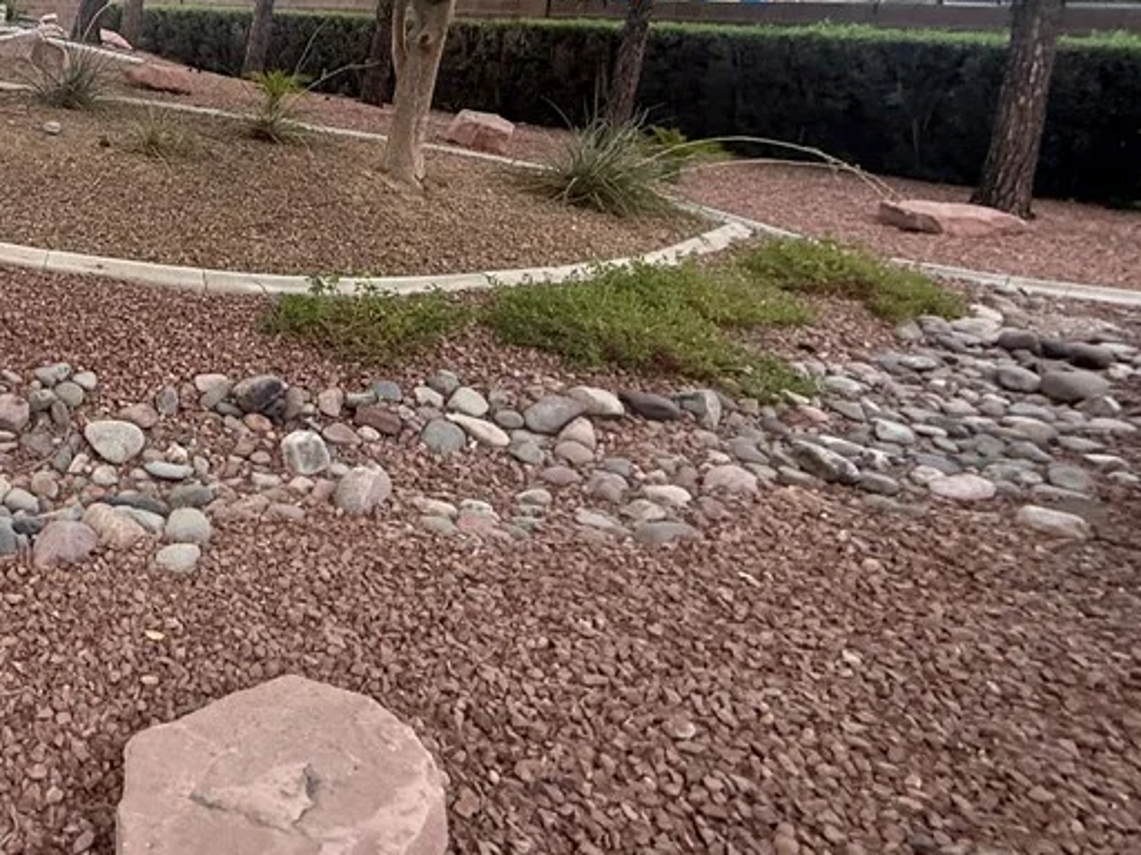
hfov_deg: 53.2
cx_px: 58
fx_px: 923
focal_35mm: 28
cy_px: 116
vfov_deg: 45.9
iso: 125
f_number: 2.2
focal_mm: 2.22
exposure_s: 1/99
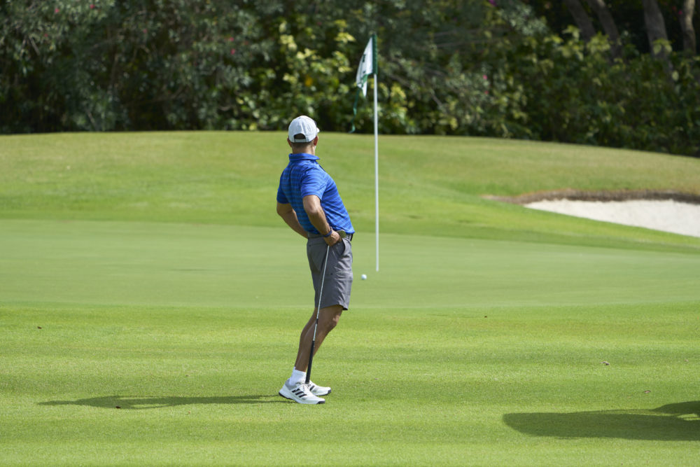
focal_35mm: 293
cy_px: 234
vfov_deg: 4.7
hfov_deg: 7.0
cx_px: 350
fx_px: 5698
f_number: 6.3
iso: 400
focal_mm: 293
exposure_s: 1/1250
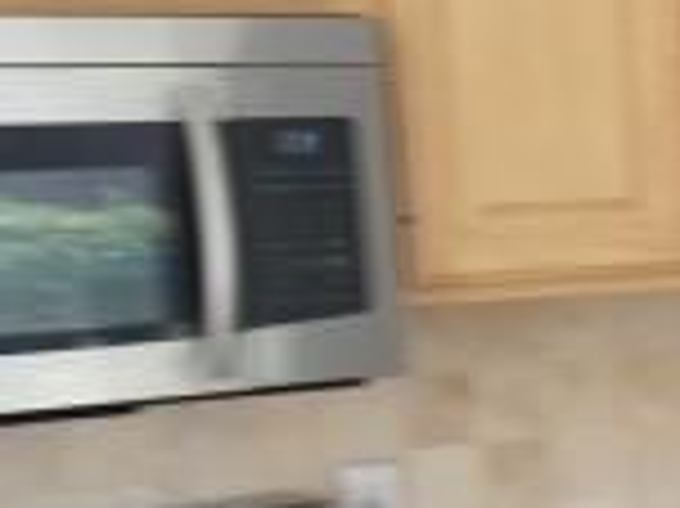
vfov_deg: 13.2
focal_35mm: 110
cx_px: 1333
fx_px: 2159
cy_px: 557
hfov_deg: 14.9
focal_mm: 4.2
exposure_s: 1/120
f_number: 1.7
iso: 64
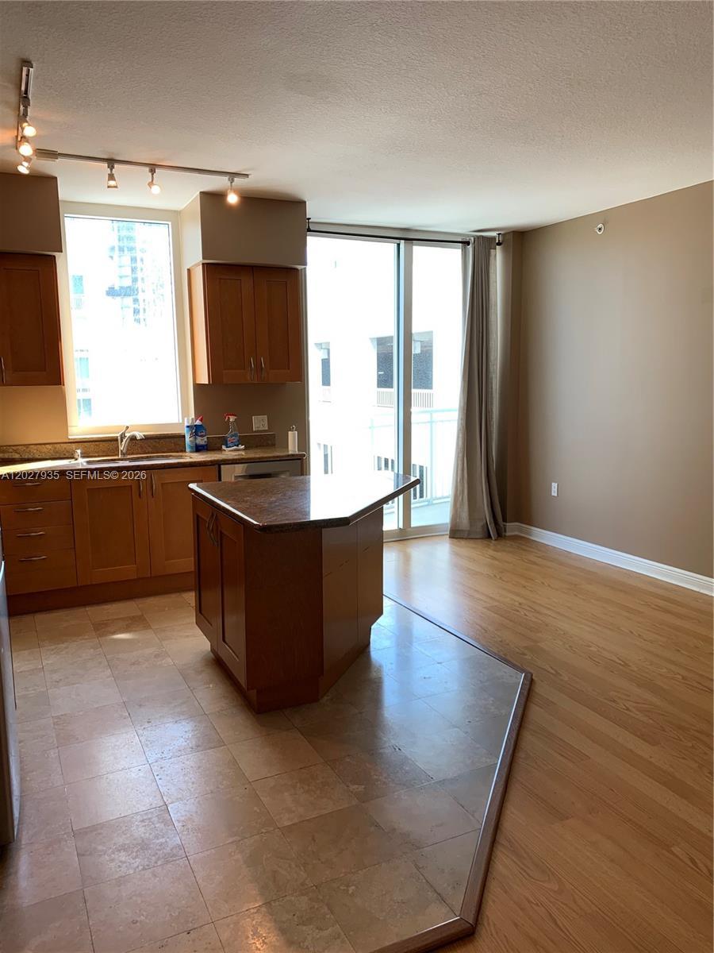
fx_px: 715
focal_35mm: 26
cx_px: 357
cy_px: 476
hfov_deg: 53.1
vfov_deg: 67.3
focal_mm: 4.25
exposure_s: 1/122
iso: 25
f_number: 1.8
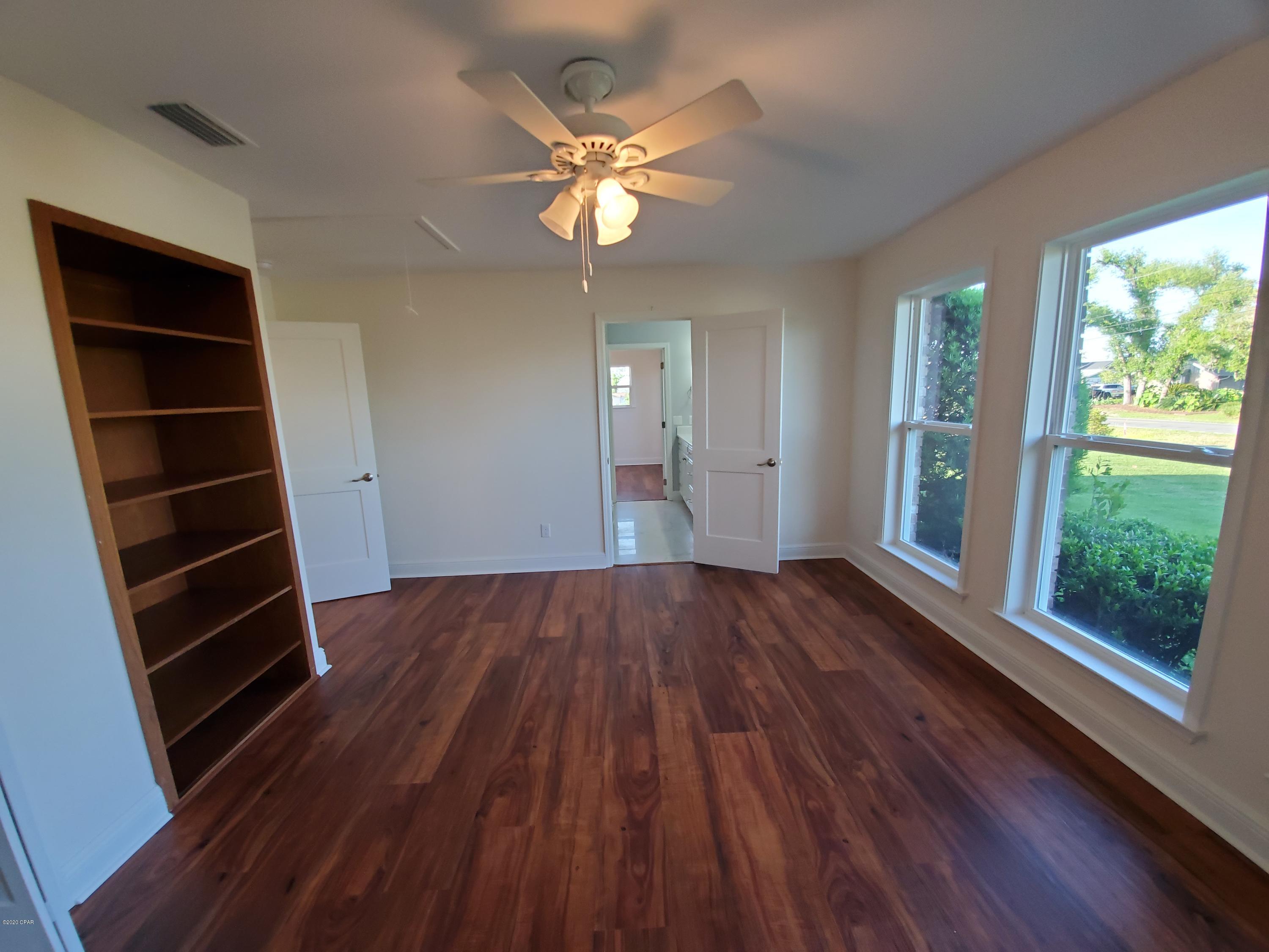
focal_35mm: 13
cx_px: 634
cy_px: 476
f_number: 2.2
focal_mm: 1.8
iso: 200
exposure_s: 1/59
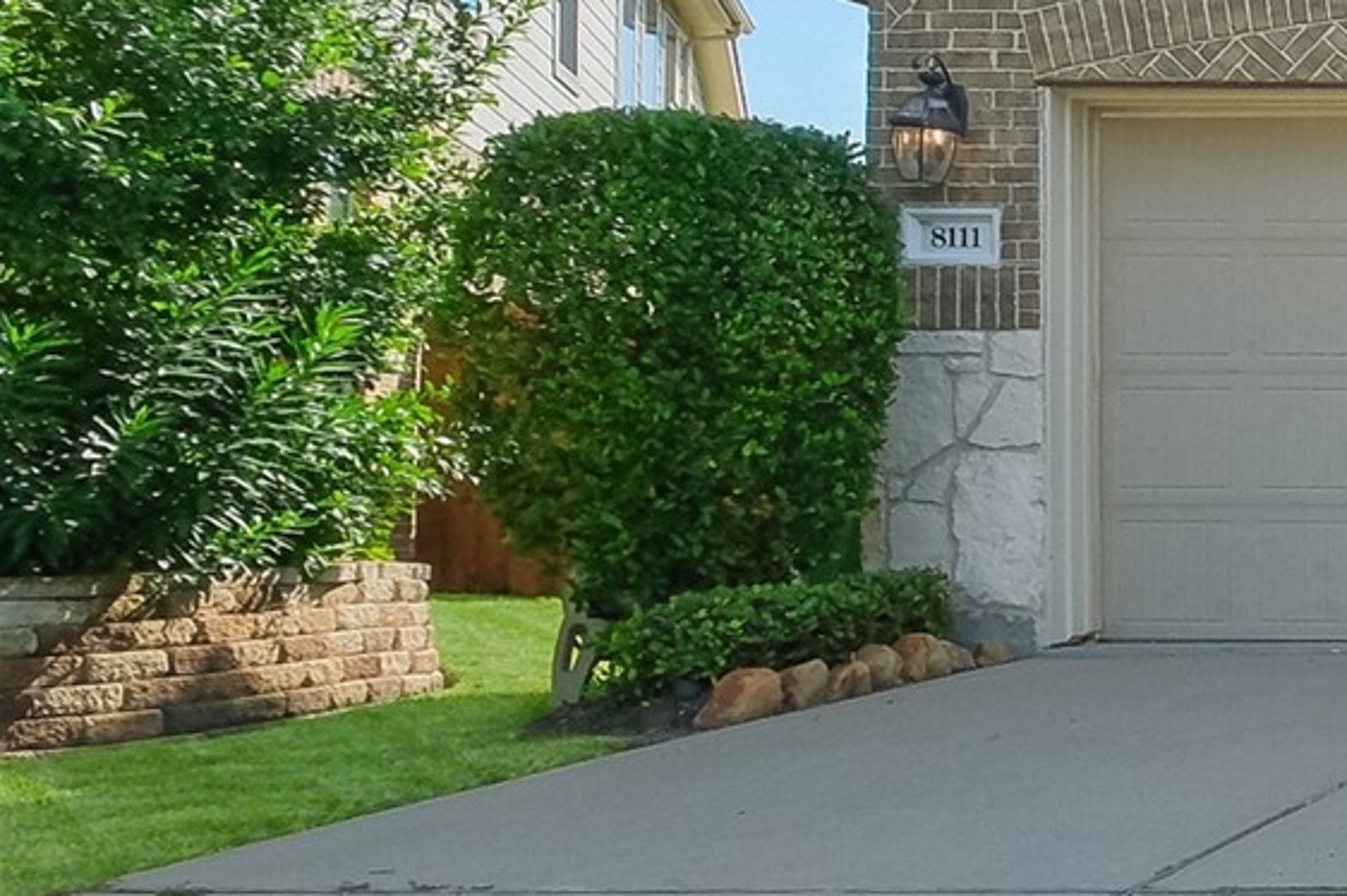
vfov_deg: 23.3
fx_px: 2169
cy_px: 491
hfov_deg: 20.1
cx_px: 2601
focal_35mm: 58
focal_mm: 10
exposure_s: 1/500
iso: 640
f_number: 8
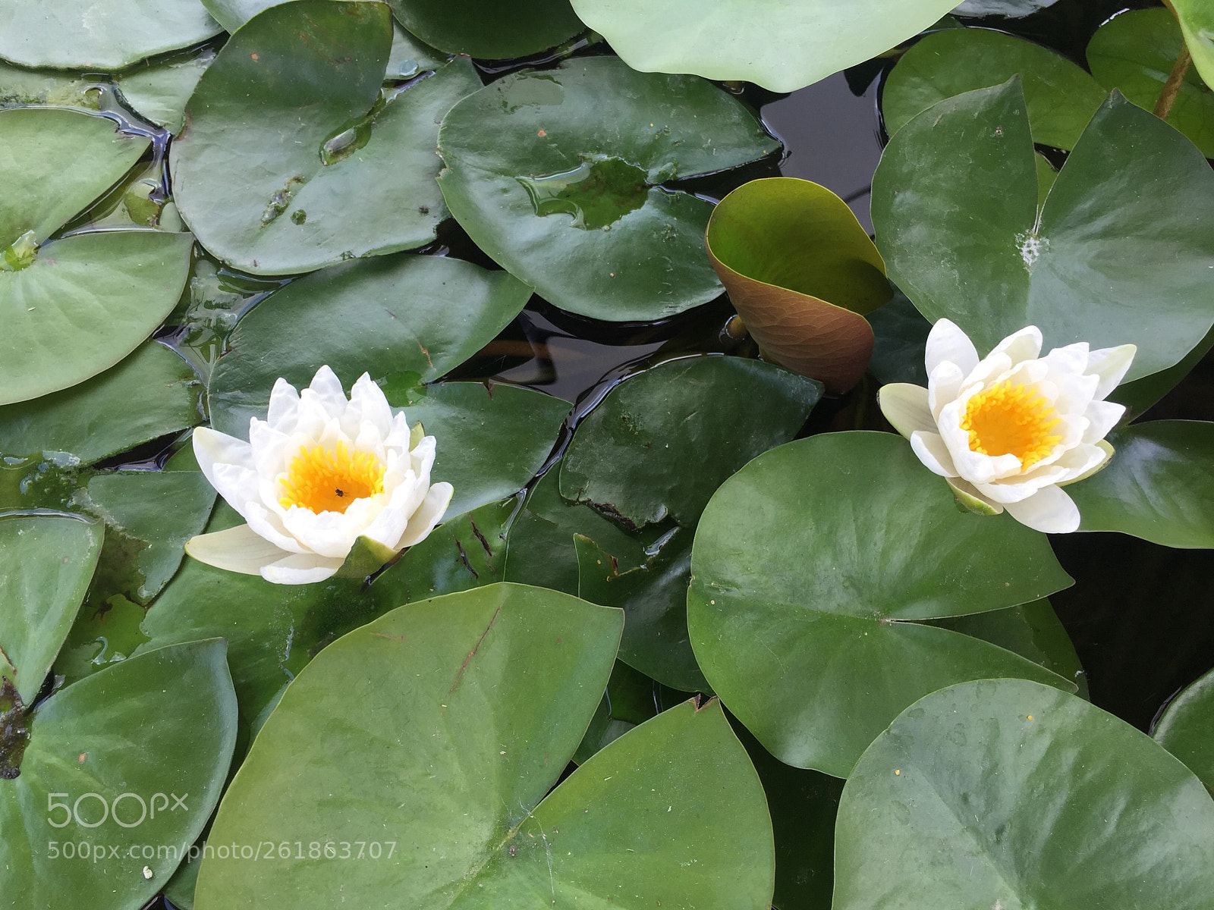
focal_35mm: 29
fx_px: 1017
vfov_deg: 48.2
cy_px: 455
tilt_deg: -66.9
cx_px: 607
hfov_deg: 61.7
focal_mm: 4.15
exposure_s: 1/159
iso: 32
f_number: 2.2
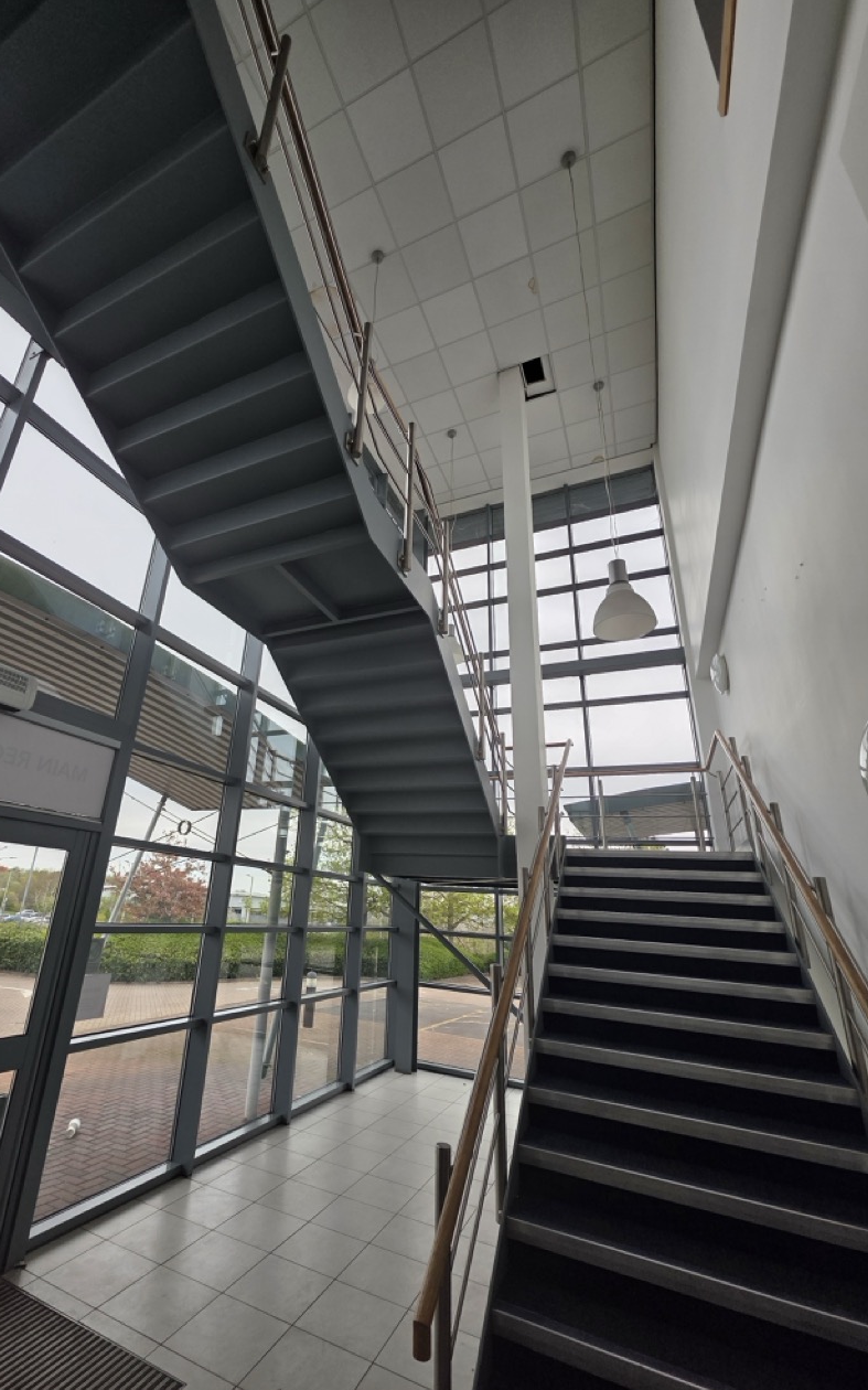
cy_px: 701
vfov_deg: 105.3
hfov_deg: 77.9
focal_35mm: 14
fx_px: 530
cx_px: 357
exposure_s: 1/501
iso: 40
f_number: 1.9
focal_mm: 2.2
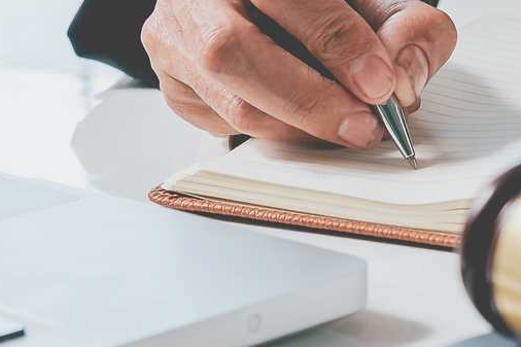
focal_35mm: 197
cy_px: 11
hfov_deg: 10.4
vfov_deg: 6.9
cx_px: 453
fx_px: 2850
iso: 320
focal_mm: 31.1
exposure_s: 1/60
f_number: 4
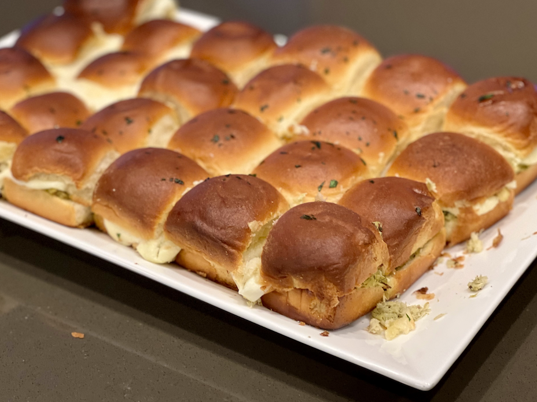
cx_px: 260
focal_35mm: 83
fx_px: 1288
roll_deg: +1.8
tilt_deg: -34.0
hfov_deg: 23.6
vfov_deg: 17.8
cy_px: 207
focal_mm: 9
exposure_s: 1/30
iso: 320
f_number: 2.8
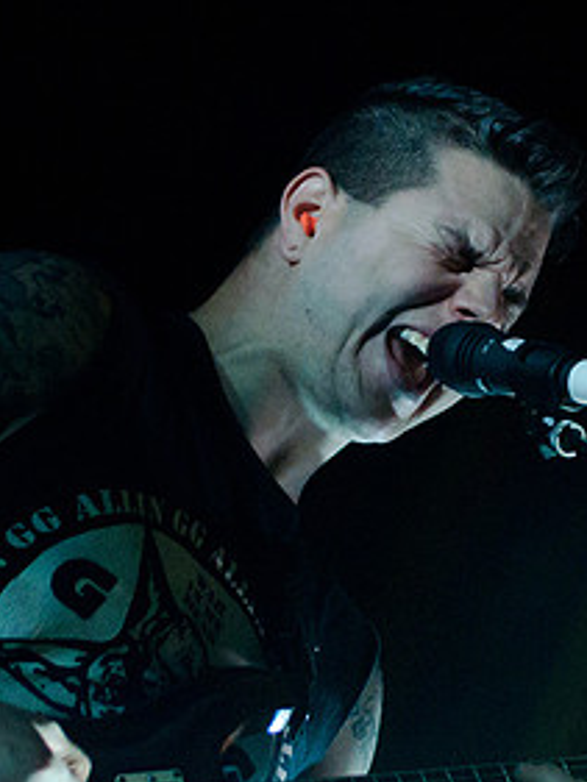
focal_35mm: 131
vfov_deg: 15.0
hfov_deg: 11.3
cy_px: 533
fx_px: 2960
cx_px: 376
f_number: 2.8
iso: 3200
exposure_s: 1/80
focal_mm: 44
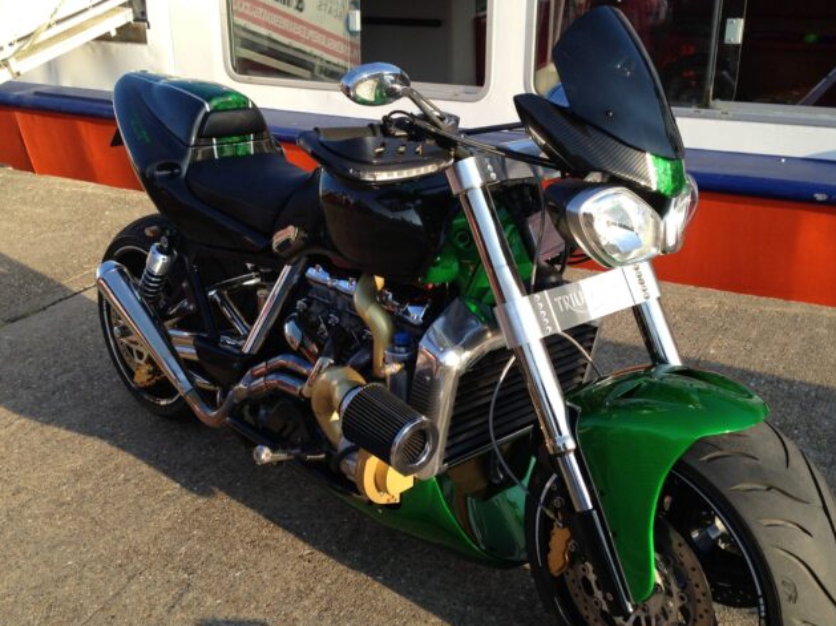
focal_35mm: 42
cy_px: 332
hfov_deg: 44.8
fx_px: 1014
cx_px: 401
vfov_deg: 34.3
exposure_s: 1/444
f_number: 2.4
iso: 50
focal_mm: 4.13
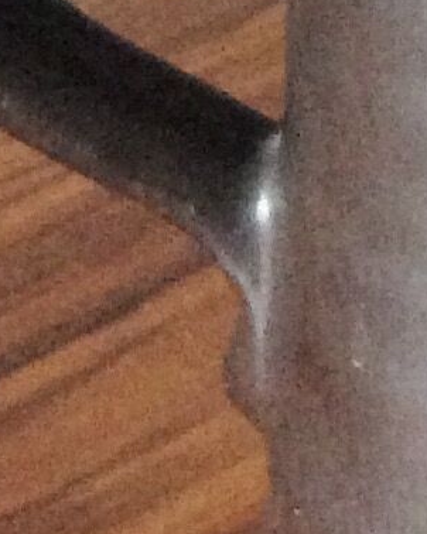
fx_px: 3383
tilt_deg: -16.6
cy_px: -469
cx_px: 1284
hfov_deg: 6.6
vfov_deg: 8.6
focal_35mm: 214
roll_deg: +0.7
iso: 320
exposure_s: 1/17
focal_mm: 3.3
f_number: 2.4
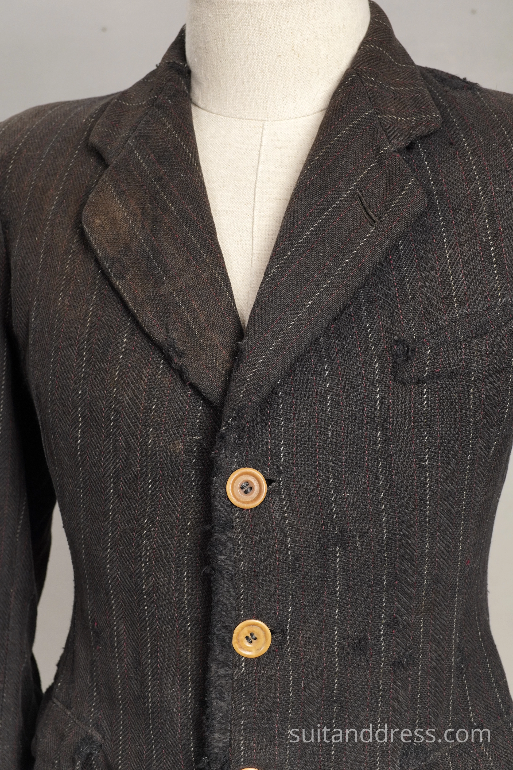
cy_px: 385
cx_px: 256
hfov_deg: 28.1
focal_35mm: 48
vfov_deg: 41.1
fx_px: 1026
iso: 400
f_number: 6.3
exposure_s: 1/40
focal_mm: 32
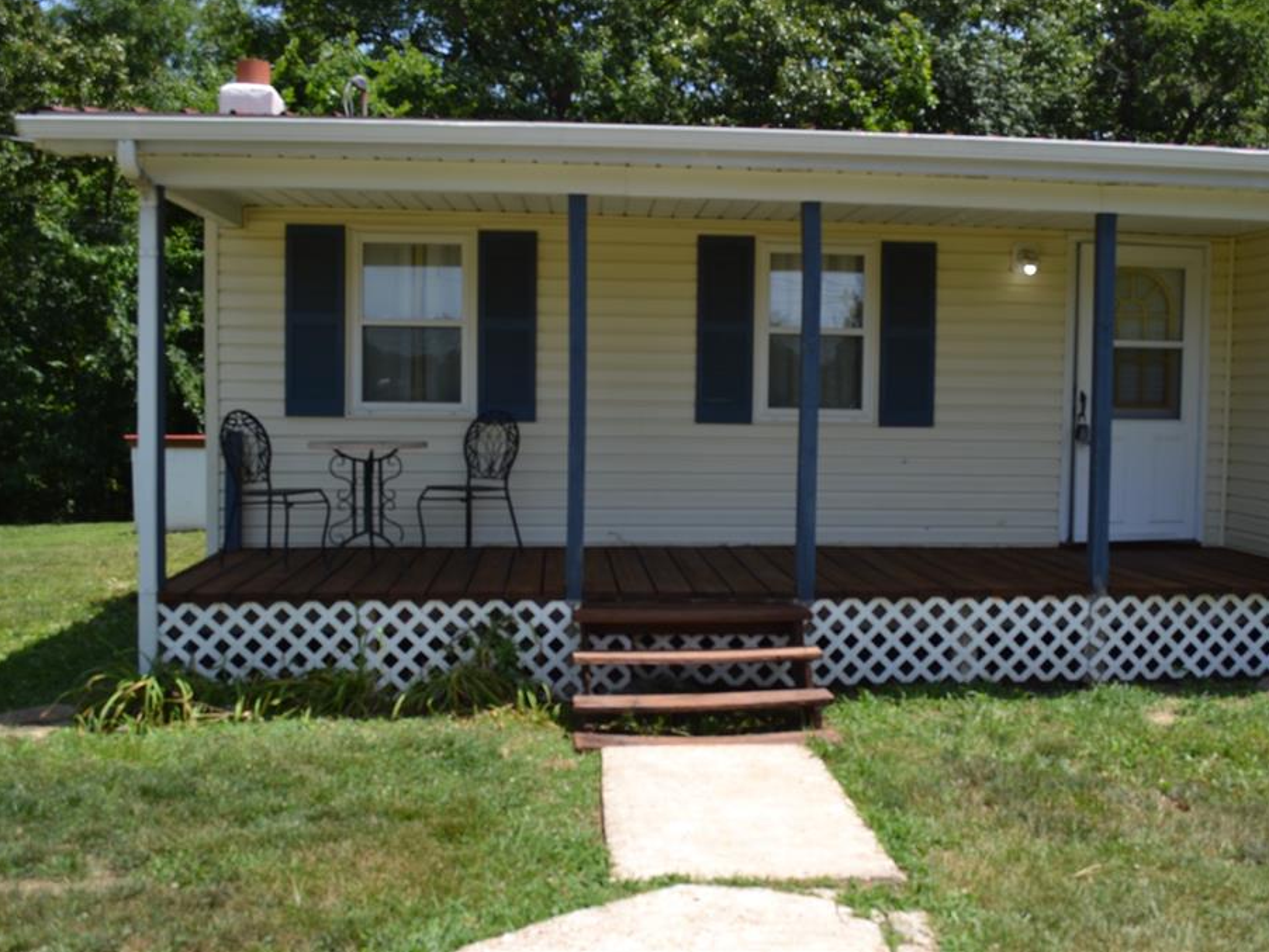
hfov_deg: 51.3
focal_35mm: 36
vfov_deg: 39.7
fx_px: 1320
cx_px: 692
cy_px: 474
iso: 100
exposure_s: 1/200
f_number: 7.1
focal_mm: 22
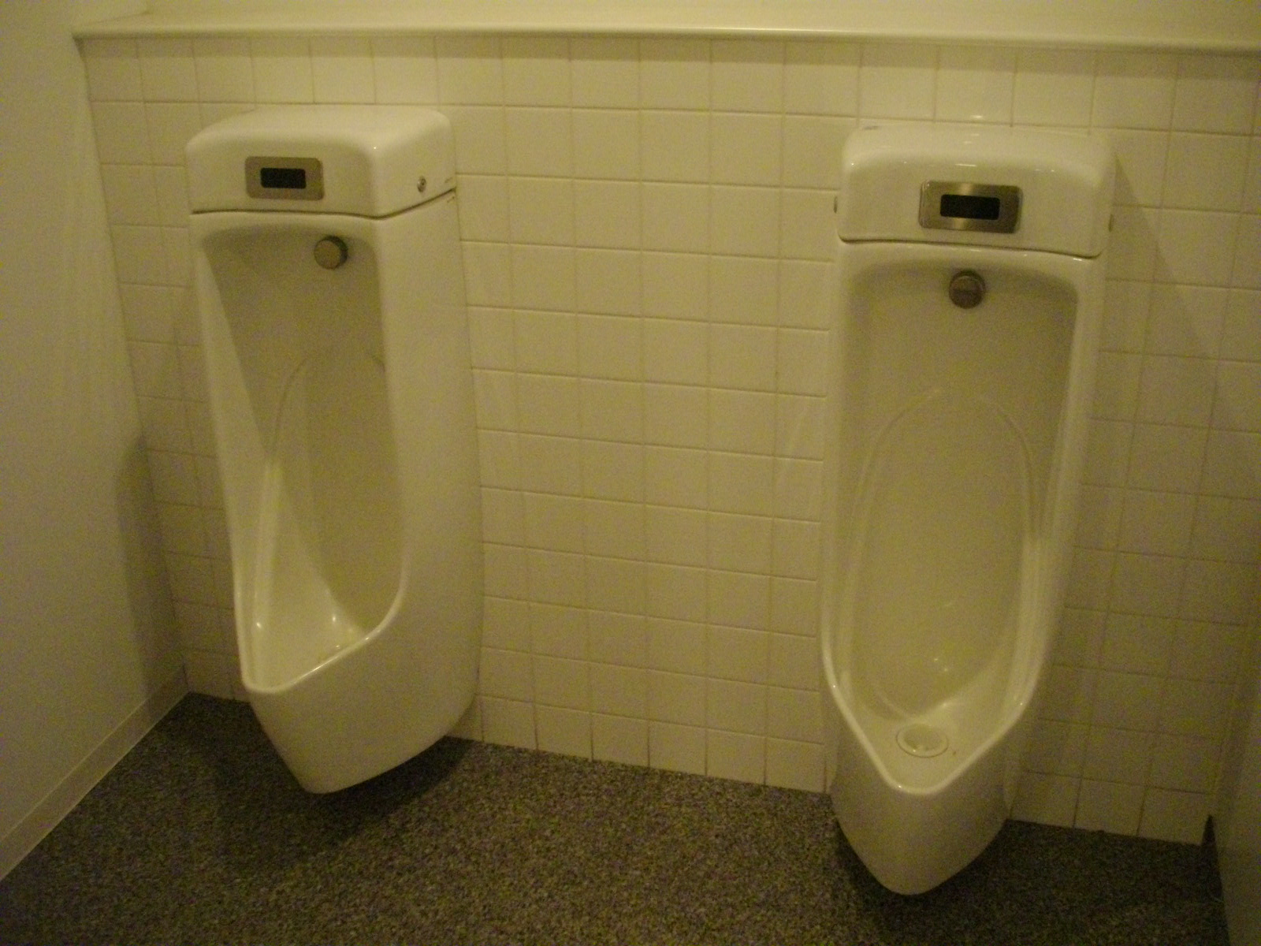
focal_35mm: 37
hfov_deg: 50.1
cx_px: 630
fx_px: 1348
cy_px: 473
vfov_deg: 38.7
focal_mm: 6.2
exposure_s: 1/50
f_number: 2.8
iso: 599
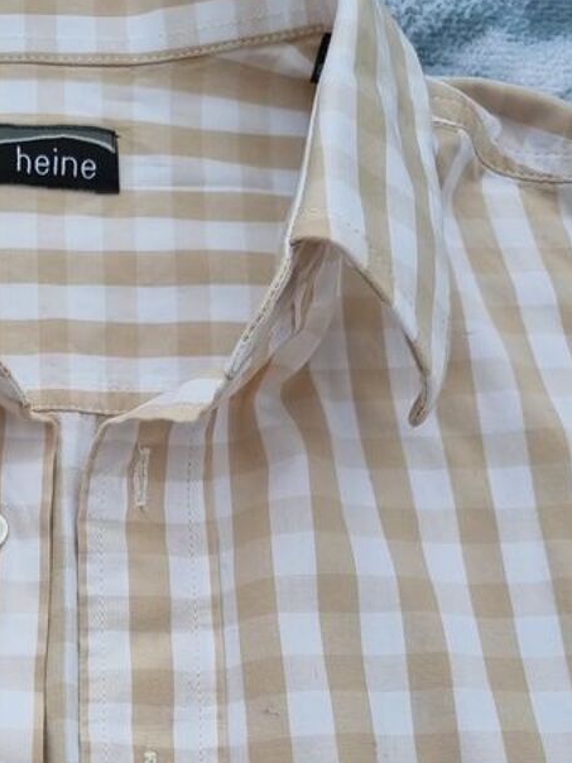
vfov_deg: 34.7
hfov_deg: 26.9
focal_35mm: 53
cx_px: 104
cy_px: 645
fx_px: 1168
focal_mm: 6.7
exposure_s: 1/164
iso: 50
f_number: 1.8
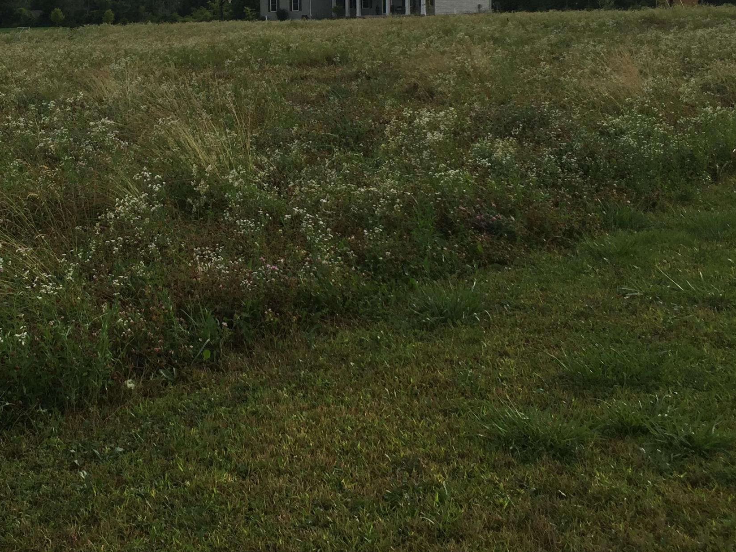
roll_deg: +2.8
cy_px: 109
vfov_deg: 27.0
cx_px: 184
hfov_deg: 35.4
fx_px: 1127
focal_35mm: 53
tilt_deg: -3.9
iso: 32
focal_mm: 4.15
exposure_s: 1/1412
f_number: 2.2
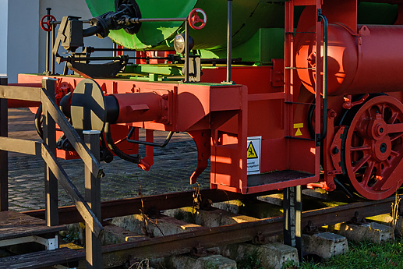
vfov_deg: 20.2
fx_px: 741
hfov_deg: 29.5
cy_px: 26
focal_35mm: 66
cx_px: 341
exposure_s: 1/500
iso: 200
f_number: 7.1
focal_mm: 19
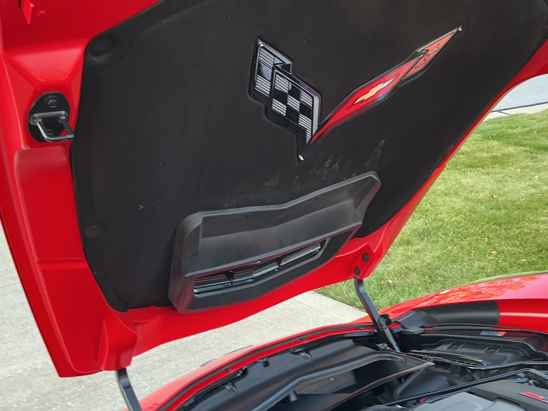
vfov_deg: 33.5
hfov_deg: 43.8
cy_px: 237
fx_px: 681
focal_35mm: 43
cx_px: 303
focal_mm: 3
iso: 64
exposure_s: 1/120
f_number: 1.8
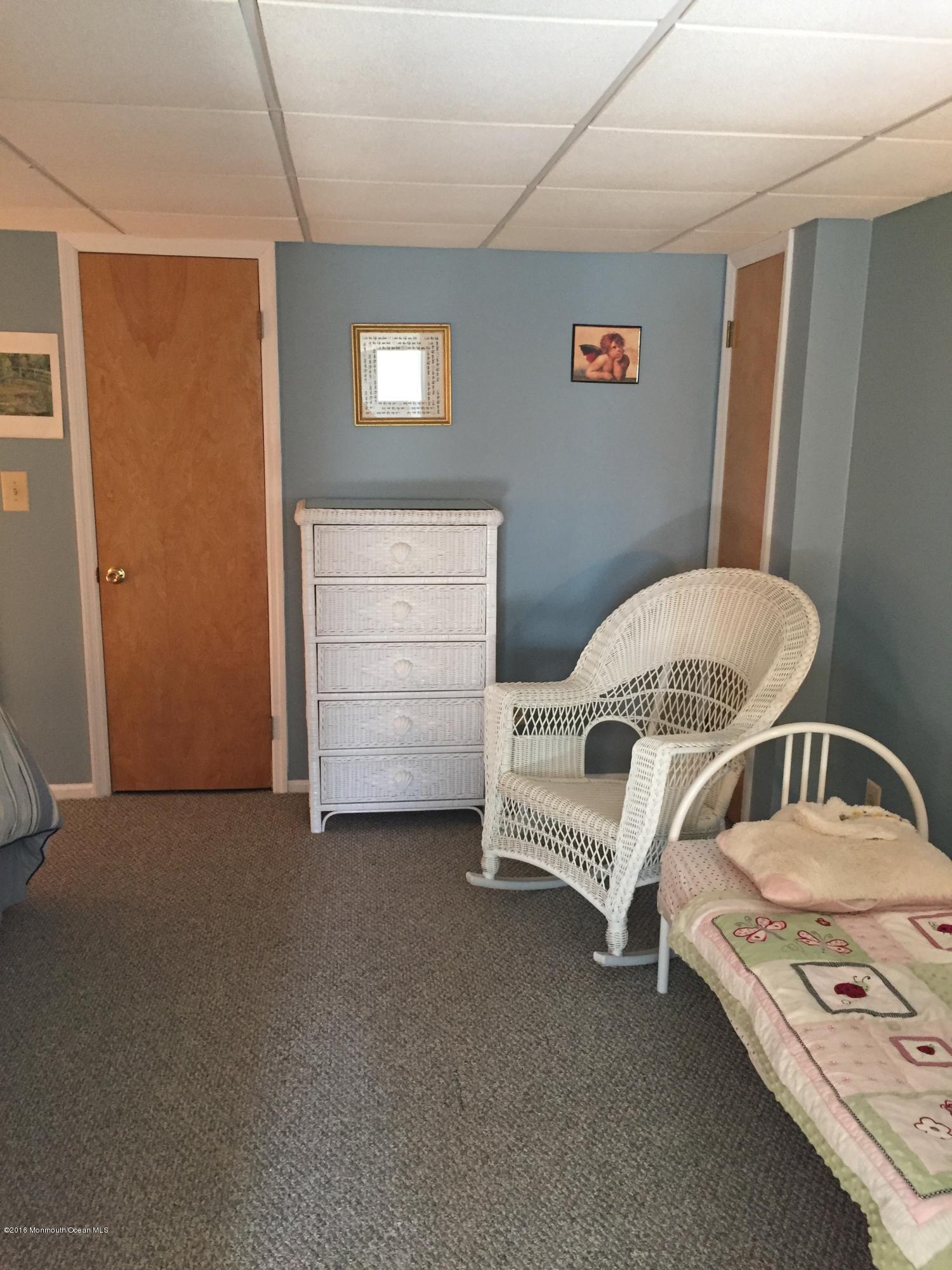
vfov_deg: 61.7
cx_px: 476
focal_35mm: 29
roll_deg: -0.8
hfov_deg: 48.2
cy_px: 635
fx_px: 1063
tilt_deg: -12.5
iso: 160
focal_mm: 4.15
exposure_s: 1/30
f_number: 2.2
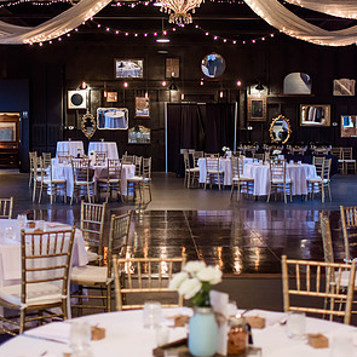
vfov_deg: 25.3
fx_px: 793
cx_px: 180
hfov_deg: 25.4
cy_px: 142
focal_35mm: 68
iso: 640
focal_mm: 35
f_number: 2
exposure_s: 1/125
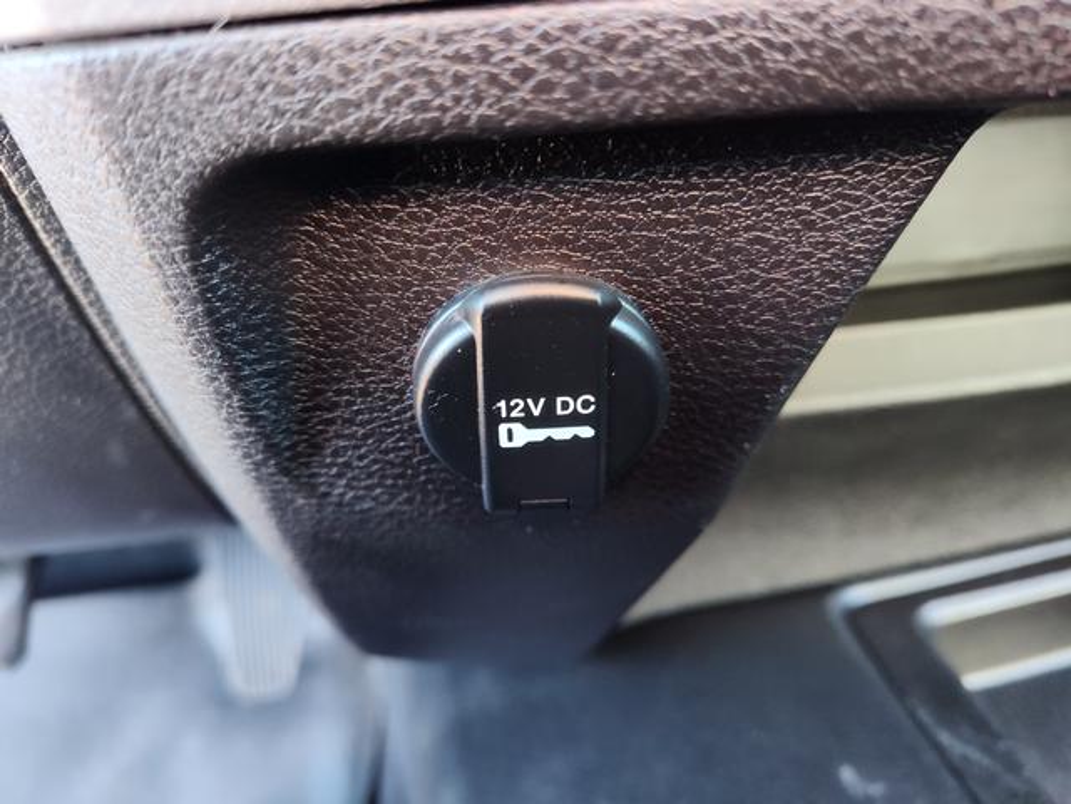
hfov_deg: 73.9
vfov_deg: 58.9
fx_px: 712
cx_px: 536
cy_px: 402
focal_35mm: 23
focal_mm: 5.56
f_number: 1.88
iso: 919
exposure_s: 1/40
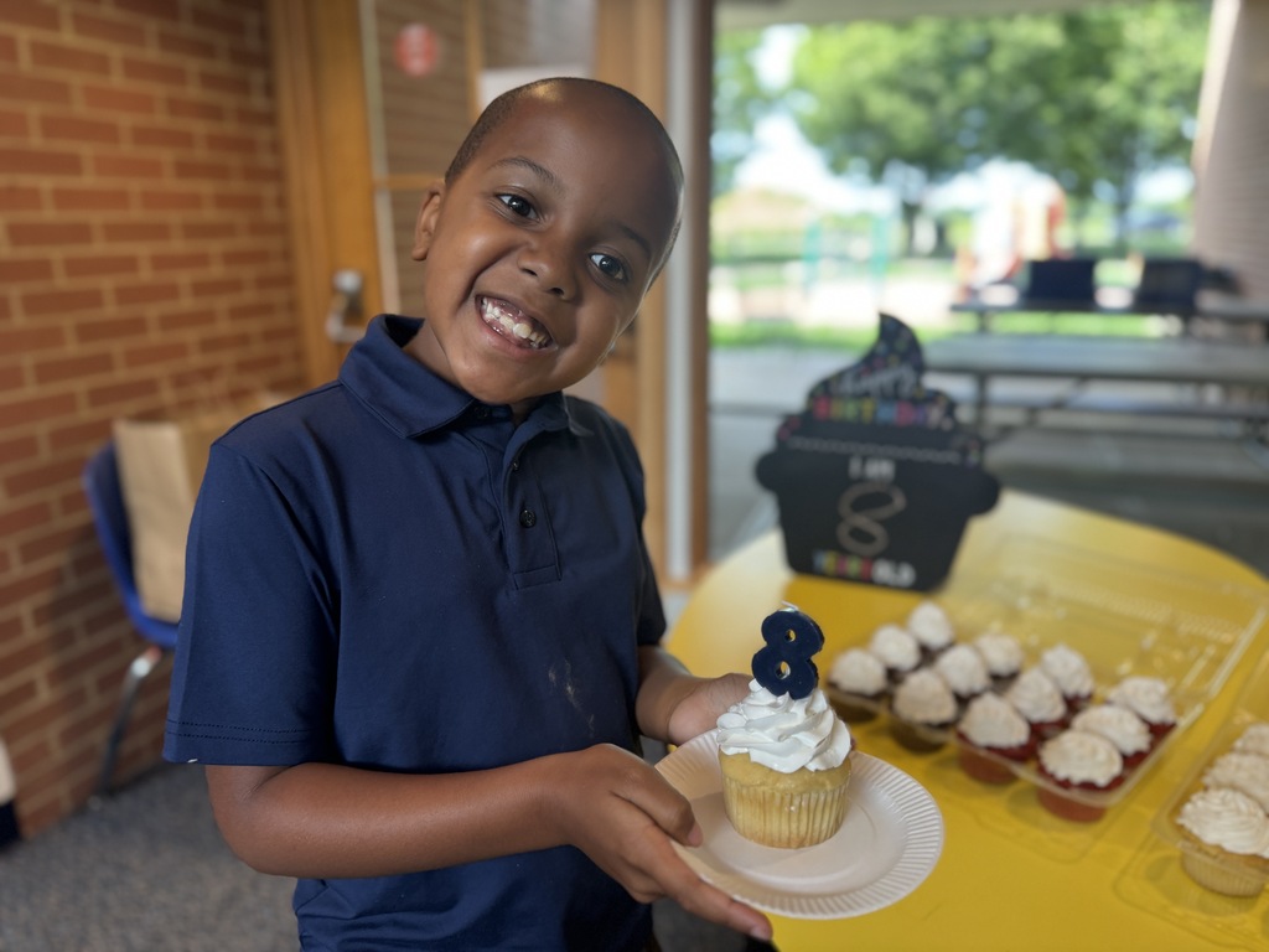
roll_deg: +0.6
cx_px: 634
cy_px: 476
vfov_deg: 56.8
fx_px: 880
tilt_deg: -15.2
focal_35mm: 24
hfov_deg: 71.6
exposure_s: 1/120
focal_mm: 6.76
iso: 125
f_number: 1.78
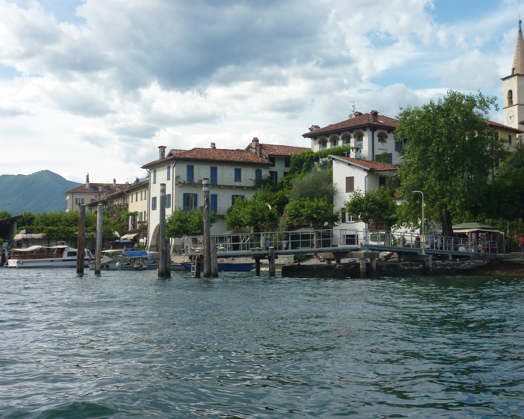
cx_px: 268
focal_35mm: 51
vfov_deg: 29.7
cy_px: 206
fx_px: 791
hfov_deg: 36.7
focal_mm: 7.9
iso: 80
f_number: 4.5
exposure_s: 1/400
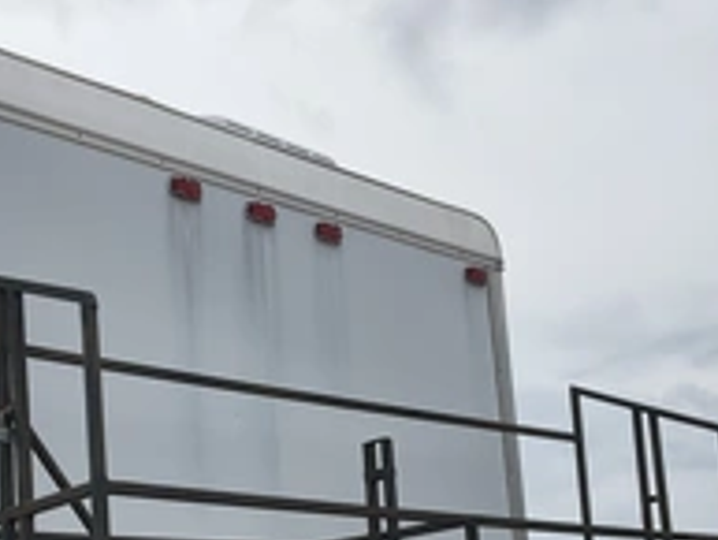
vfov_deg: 23.7
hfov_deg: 32.1
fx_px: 1245
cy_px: 495
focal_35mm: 60
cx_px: 320
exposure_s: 1/2959
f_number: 1.8
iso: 25
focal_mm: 3
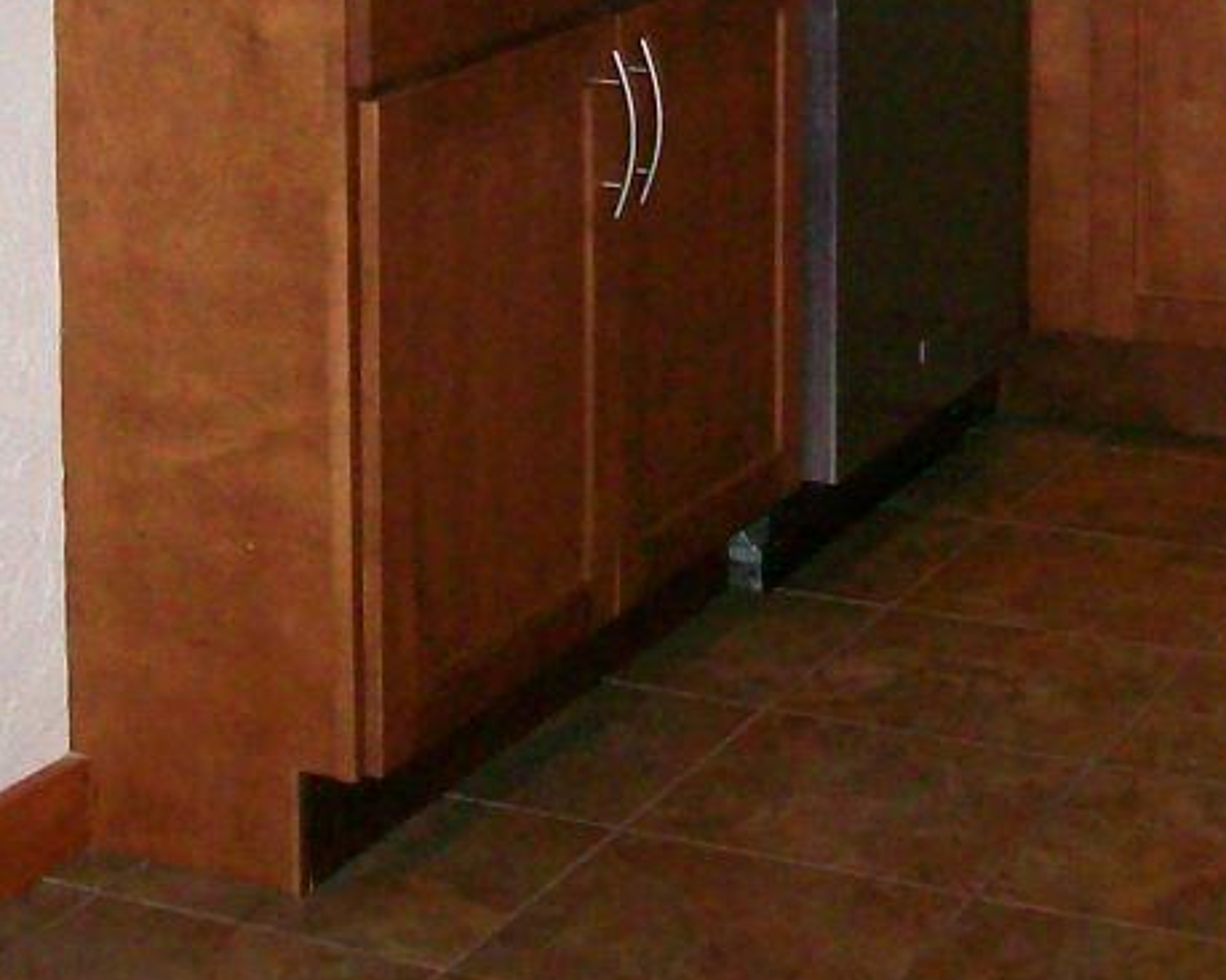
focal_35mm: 98
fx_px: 3555
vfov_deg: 15.1
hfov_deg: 19.5
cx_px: 491
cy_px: -206
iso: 200
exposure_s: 1/64
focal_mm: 6
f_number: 2.7
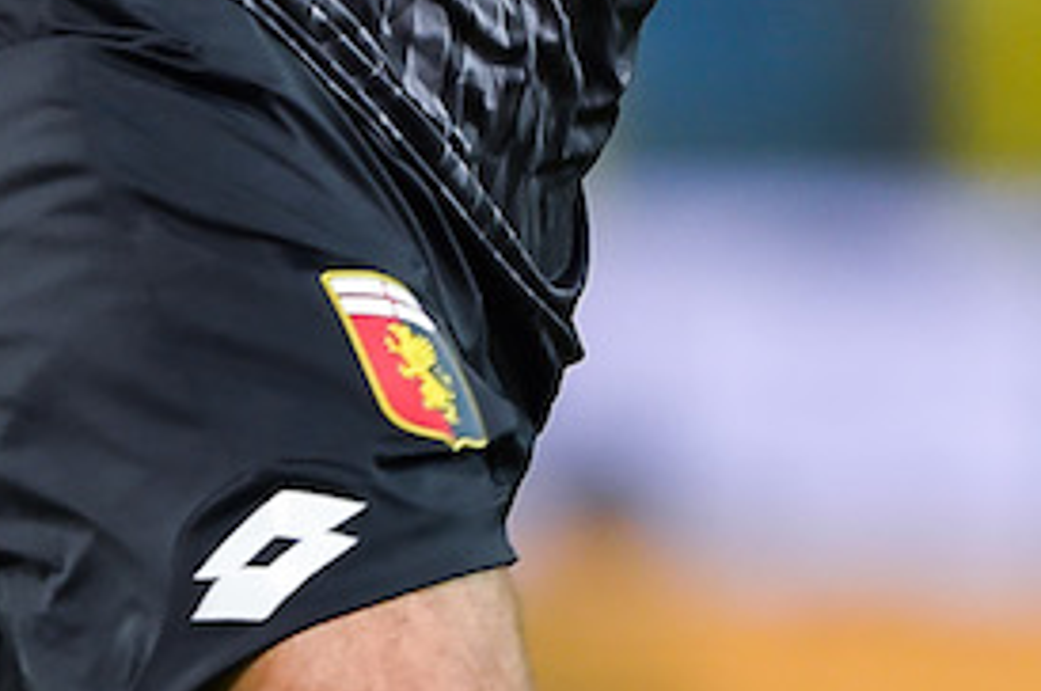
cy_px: -579
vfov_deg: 0.8
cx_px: 1011
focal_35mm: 1754
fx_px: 50659
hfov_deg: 1.2
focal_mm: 400
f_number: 3.5
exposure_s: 1/1000
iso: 1600
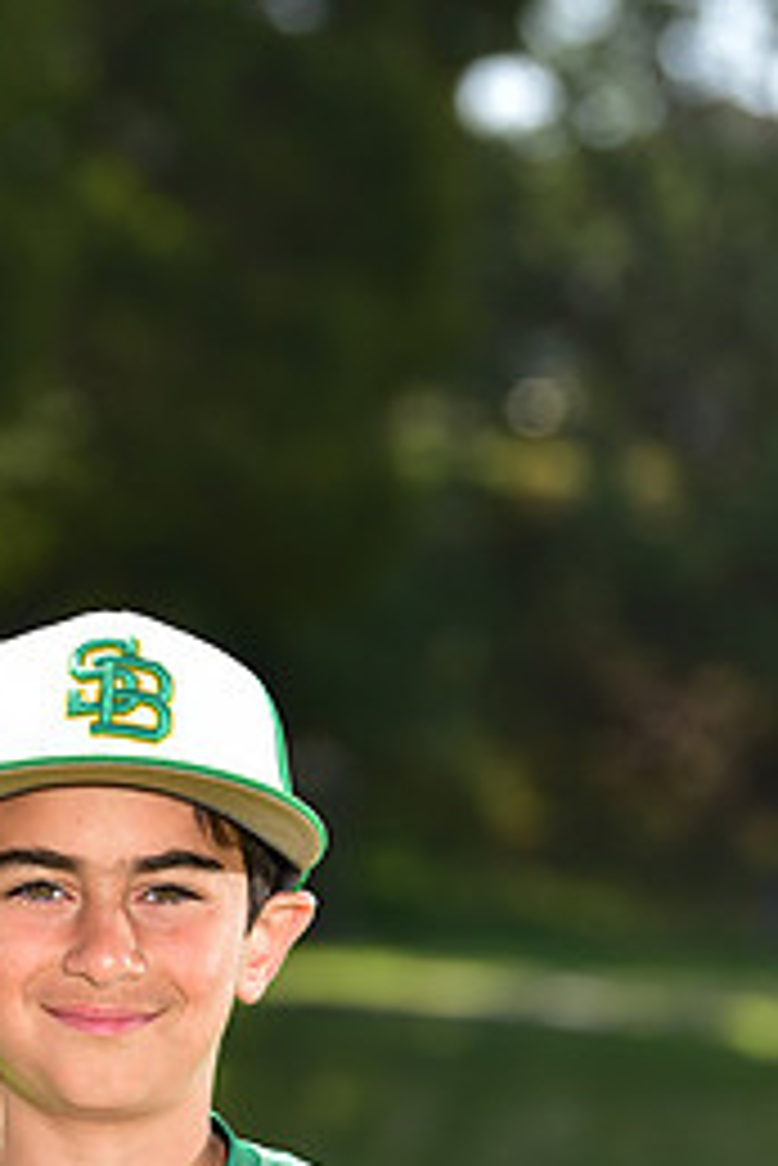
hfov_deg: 4.6
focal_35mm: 302
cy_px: 1247
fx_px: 9776
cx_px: 119
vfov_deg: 6.8
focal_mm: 135
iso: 100
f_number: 5
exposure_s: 1/250
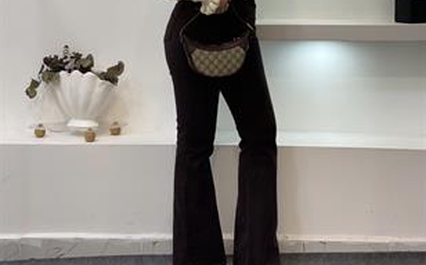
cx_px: 213
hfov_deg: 27.9
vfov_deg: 17.4
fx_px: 859
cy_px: 35
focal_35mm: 74
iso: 80
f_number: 2
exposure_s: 1/100
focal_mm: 6
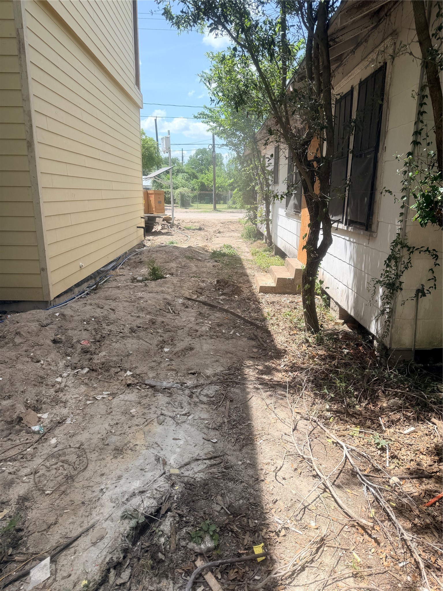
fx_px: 410
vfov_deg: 71.6
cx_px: 222
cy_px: 296
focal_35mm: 24
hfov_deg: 56.8
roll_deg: -0.9
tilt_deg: -14.0
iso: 80
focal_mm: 6.76
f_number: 1.78
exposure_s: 1/2370
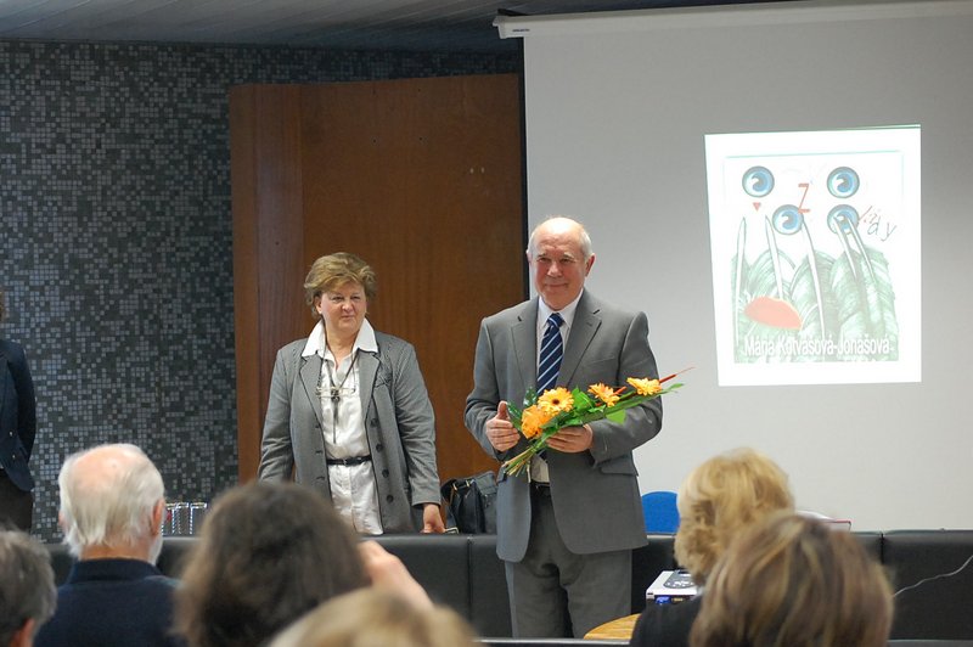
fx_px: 2430
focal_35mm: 90
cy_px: 324
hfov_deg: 22.6
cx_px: 486
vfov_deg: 15.2
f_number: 4.2
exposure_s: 1/80
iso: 1600
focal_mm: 60
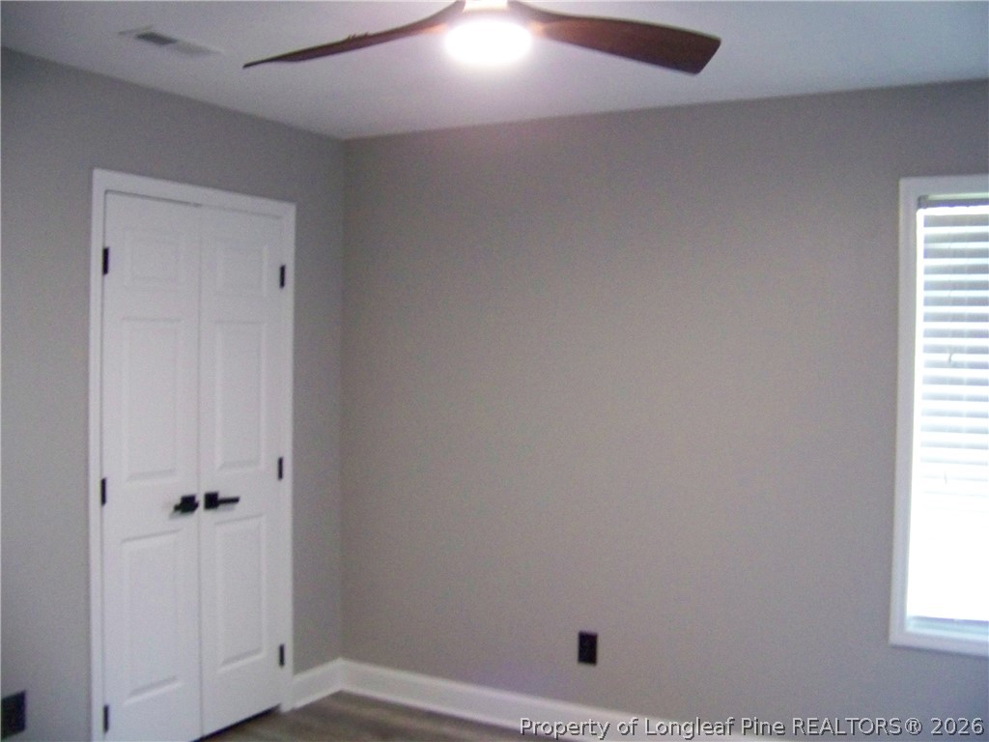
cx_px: 494
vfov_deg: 39.7
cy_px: 371
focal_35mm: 36
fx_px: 1029
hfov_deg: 51.4
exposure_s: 1/30
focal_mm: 5.85
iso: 500
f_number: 2.8
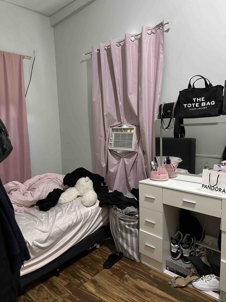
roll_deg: +1.3
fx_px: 209
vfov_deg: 71.6
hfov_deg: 56.8
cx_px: 113
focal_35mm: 24
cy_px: 151
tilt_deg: -6.9
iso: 800
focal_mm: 6.86
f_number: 1.78
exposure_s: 1/40
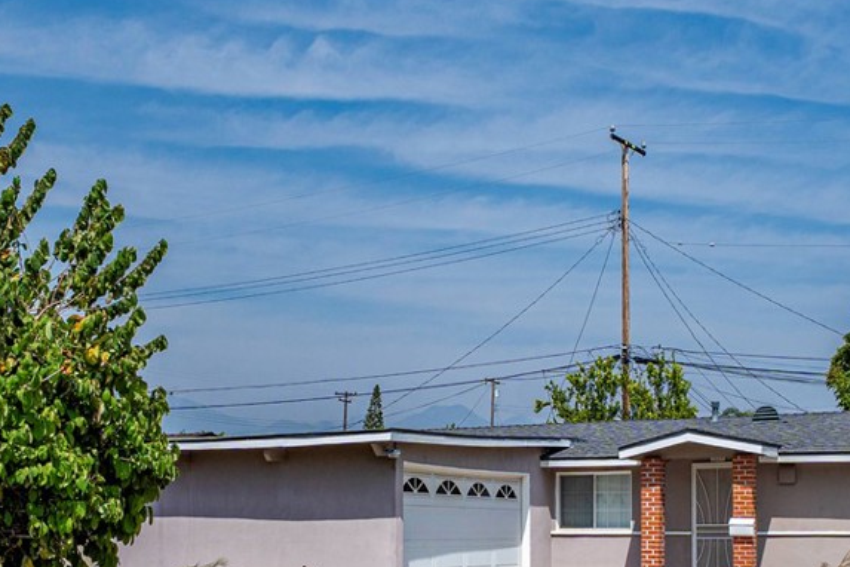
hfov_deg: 39.5
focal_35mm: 50
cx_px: 479
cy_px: 486
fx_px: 1180
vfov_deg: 26.3
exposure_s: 1/1000
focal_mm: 19
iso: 160
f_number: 7.1
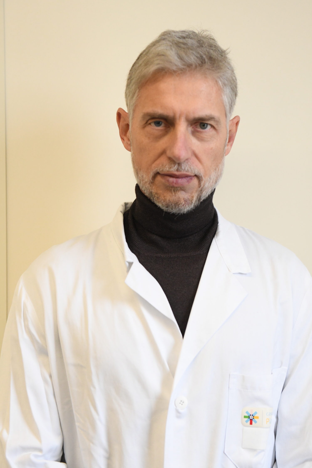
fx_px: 858
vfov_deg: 30.5
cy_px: 228
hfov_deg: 20.6
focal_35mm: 66
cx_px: 174
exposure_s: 1/400
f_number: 3.5
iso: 3200
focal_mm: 58
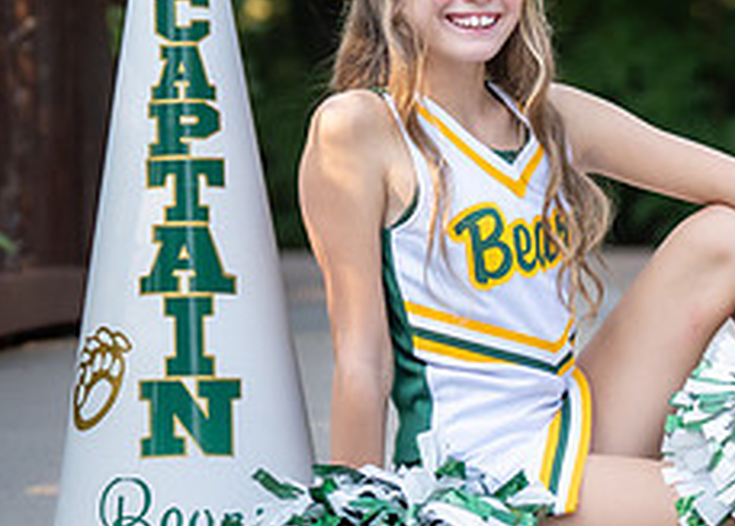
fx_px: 6498
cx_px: 503
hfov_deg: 6.5
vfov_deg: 4.6
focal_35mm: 311
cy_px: 230
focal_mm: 70
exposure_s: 1/800
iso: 320
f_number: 2.8
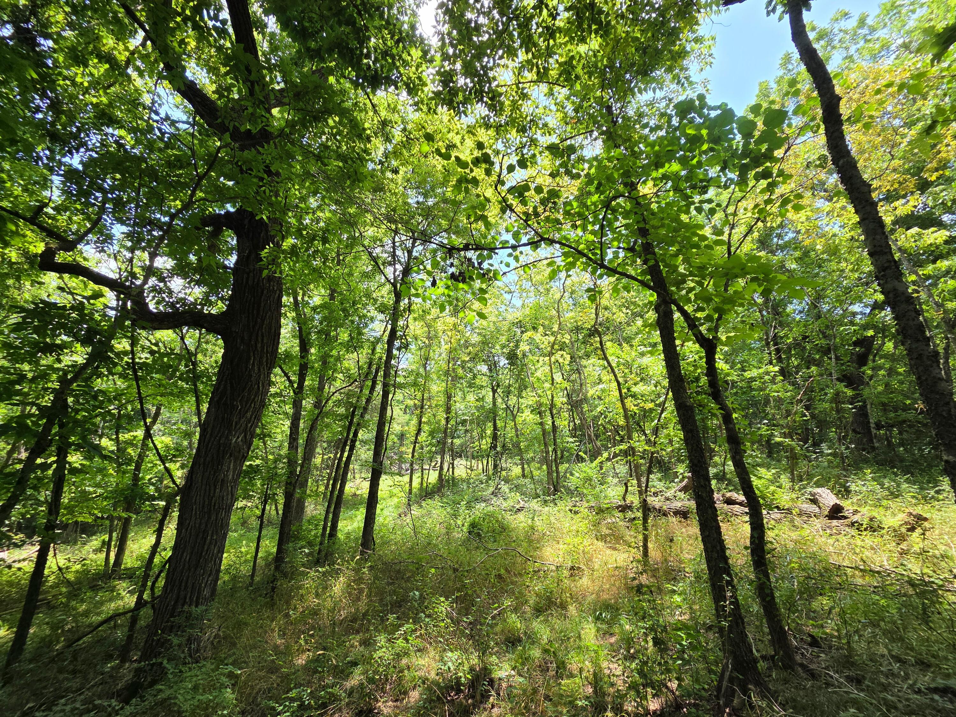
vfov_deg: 89.9
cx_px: 478
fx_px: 359
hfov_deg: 106.2
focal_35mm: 13
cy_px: 358
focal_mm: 2.2
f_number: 2.2
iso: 50
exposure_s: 1/398
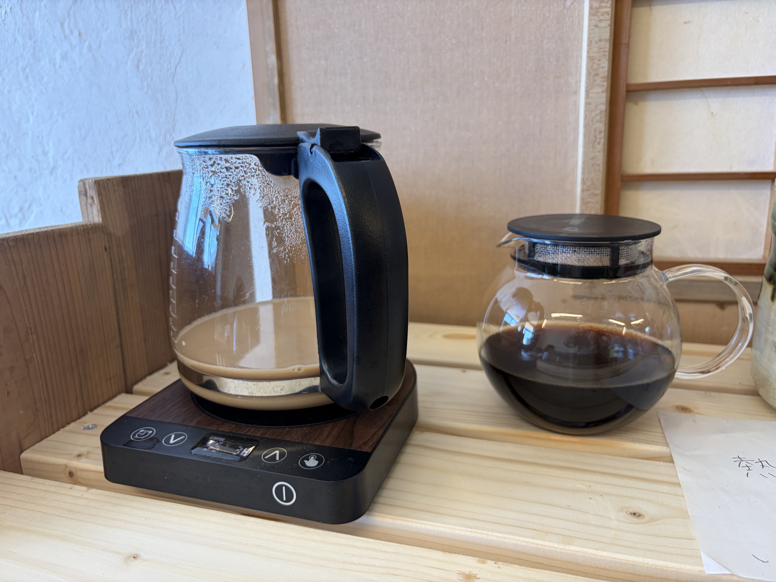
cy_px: 291
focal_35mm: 26
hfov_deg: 67.3
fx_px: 583
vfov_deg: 53.1
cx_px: 388
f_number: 1.6
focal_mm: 5.96
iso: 80
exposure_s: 1/60
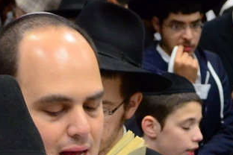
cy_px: 167
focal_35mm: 77
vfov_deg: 17.2
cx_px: 195
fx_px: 498
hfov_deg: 25.7
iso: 2000
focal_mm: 20
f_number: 3.5
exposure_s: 1/125
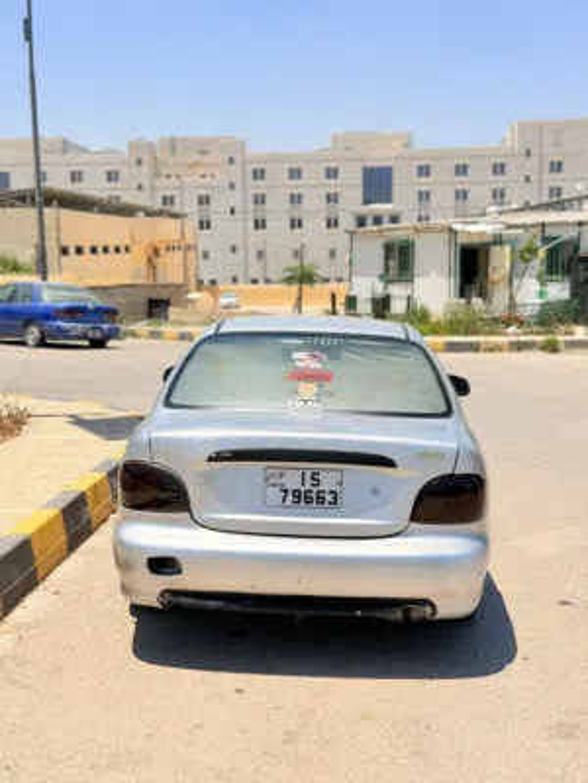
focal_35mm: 48
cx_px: 294
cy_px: 392
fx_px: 1087
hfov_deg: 30.3
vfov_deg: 39.7
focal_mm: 6.76
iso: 64
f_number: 1.78
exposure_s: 1/7143
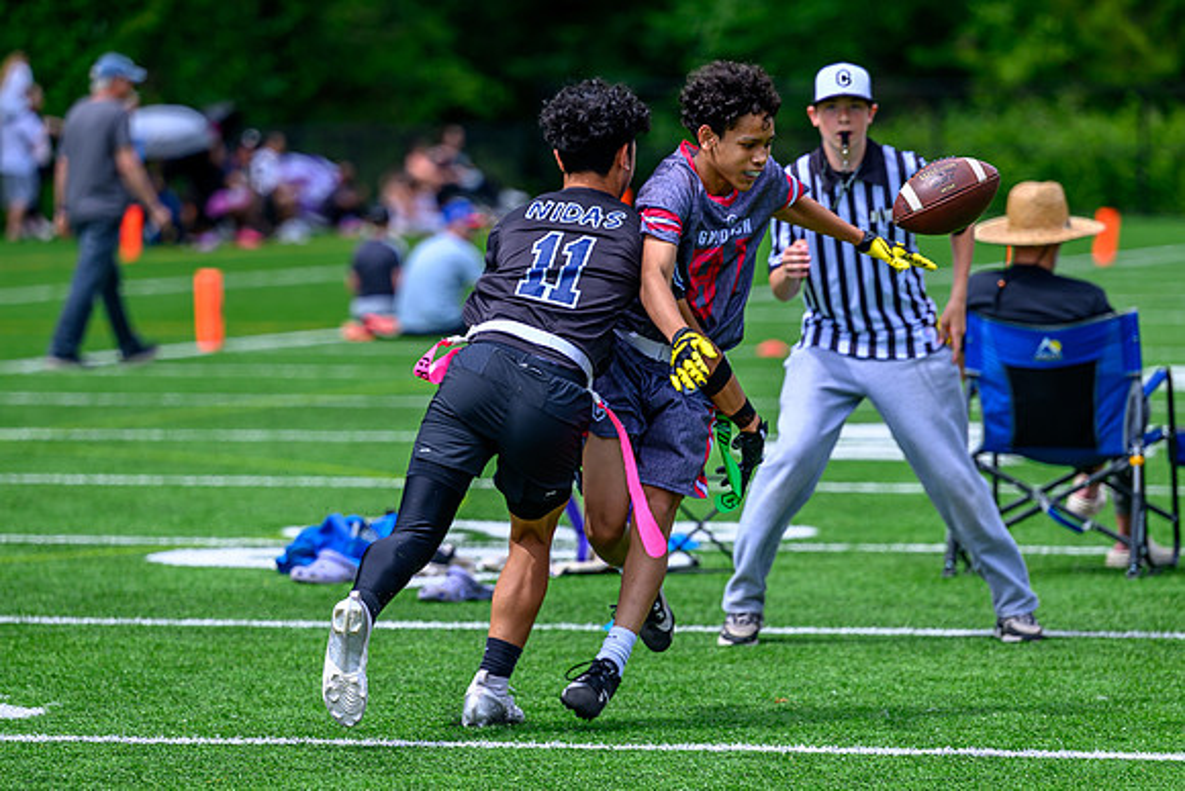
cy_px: 422
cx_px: 553
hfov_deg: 7.9
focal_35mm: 259
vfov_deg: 5.3
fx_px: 8539
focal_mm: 175
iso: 90
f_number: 3.2
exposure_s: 1/800
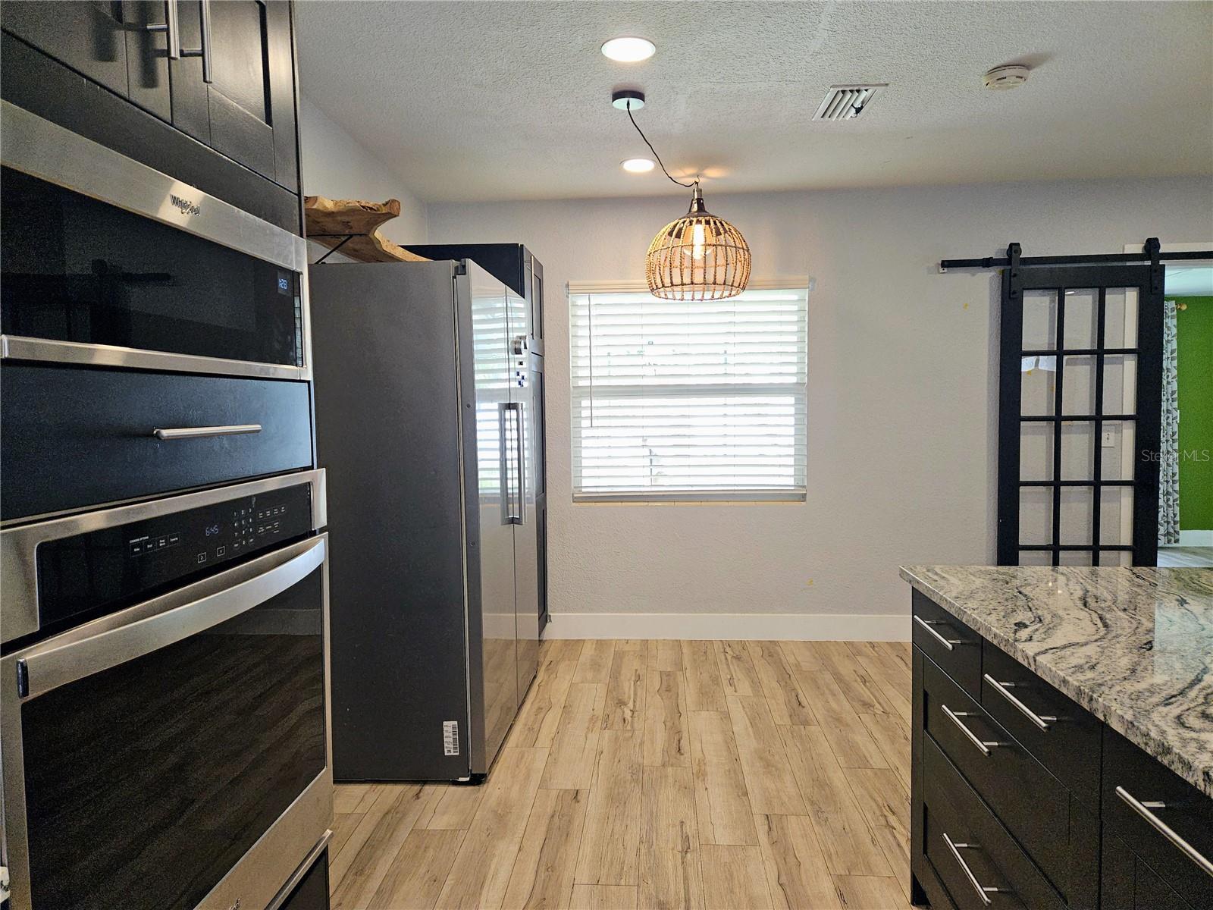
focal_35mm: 23
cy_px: 455
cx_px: 606
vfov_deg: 58.9
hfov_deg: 73.9
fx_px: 806
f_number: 1.8
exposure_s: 1/60
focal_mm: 5.4
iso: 64
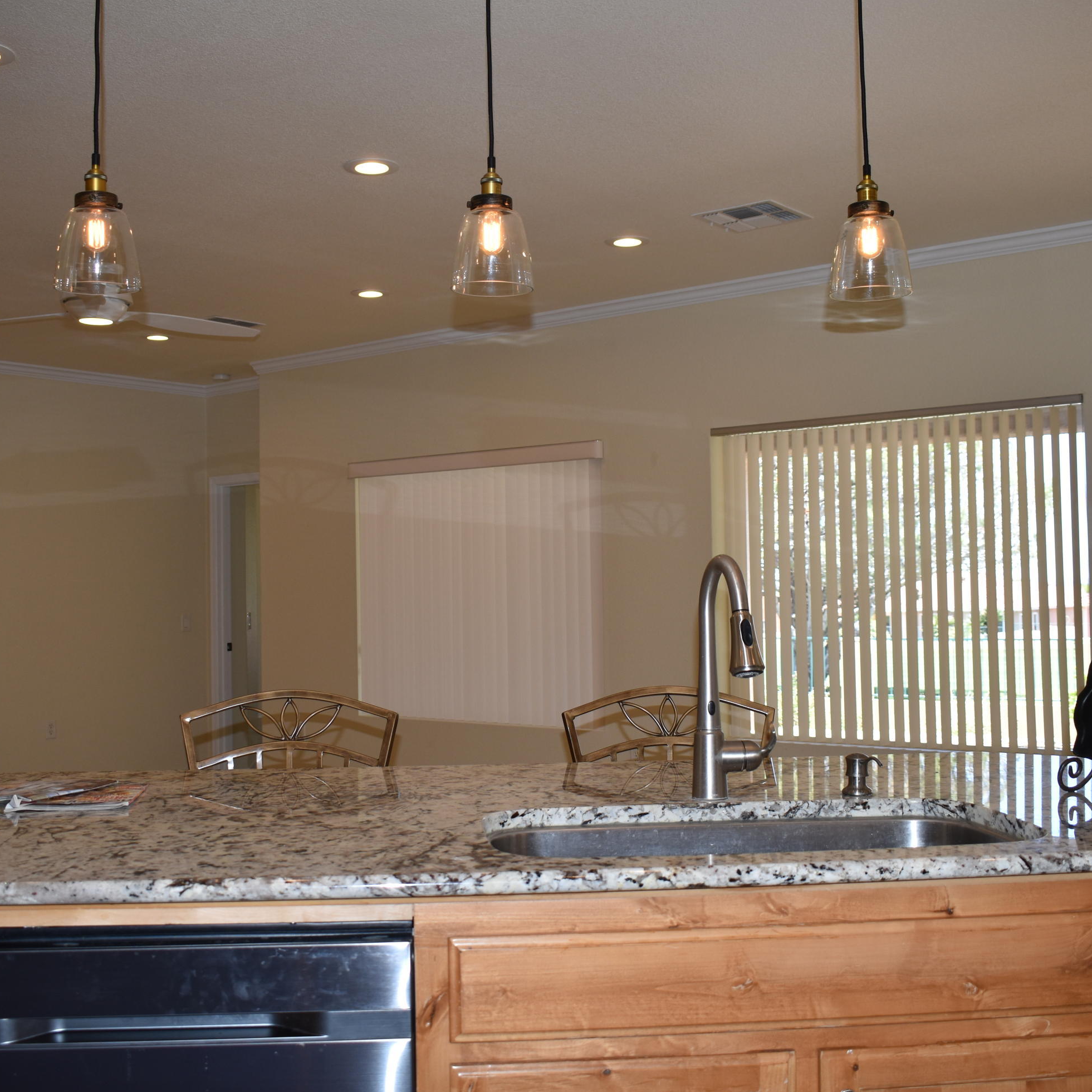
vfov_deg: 42.8
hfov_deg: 42.8
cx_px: 507
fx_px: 1392
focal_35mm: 39
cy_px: 546
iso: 200
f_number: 5
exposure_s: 1/200
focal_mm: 20
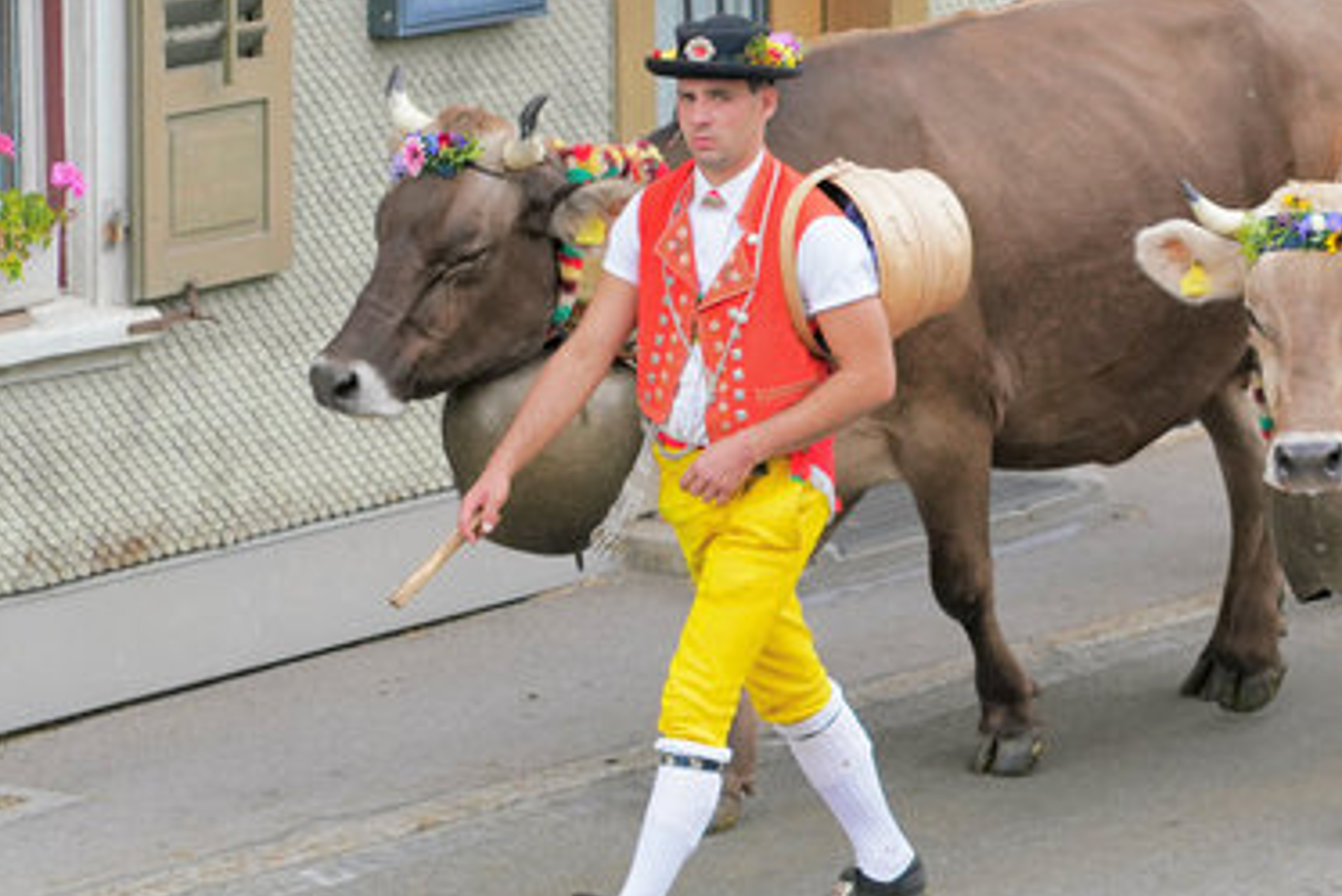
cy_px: 716
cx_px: 1241
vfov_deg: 6.7
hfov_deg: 10.0
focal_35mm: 205
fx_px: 7644
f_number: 5.6
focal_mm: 85
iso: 800
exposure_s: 1/640
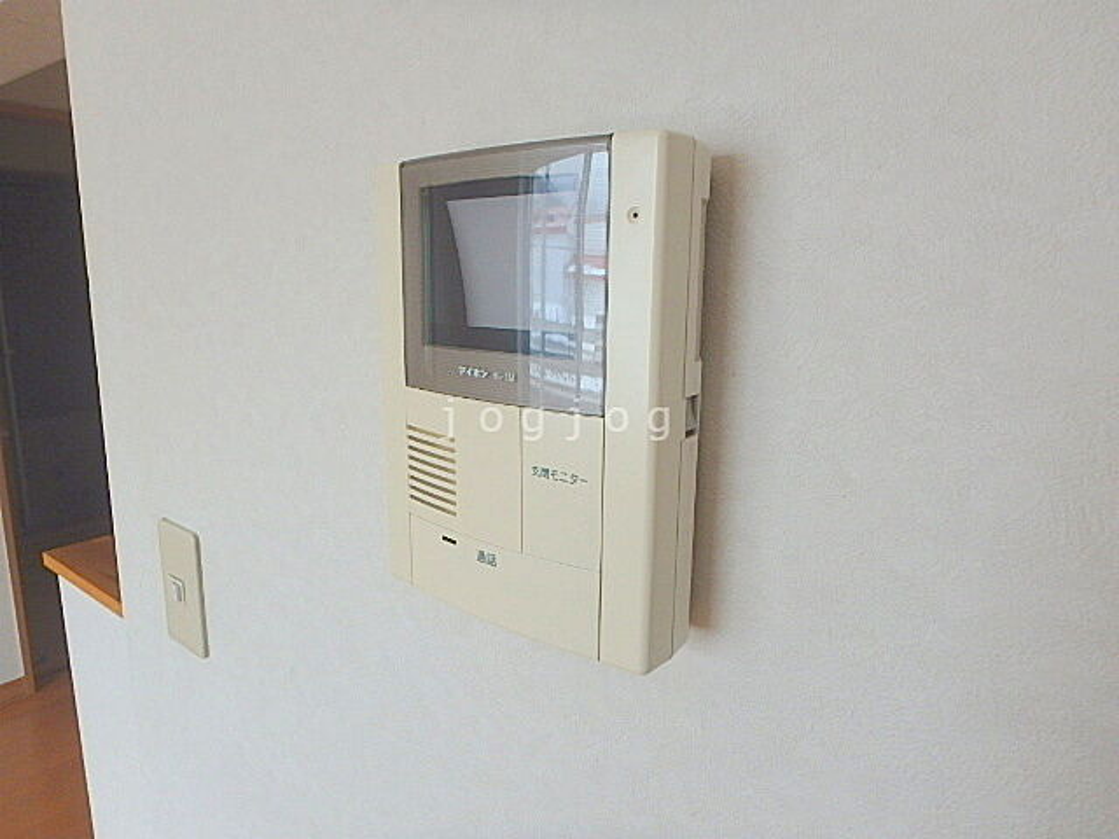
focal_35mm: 21
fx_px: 679
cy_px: 420
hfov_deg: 79.0
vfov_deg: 63.4
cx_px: 560
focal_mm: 3.7
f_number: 3.5
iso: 200
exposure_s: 1/60
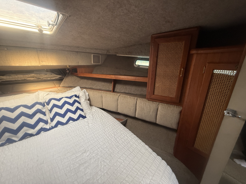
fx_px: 99
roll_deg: -0.2
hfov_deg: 102.1
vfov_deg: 85.7
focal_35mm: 14
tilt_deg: -16.3
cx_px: 123
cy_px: 92
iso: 320
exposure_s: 1/71
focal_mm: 2.22
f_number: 2.2
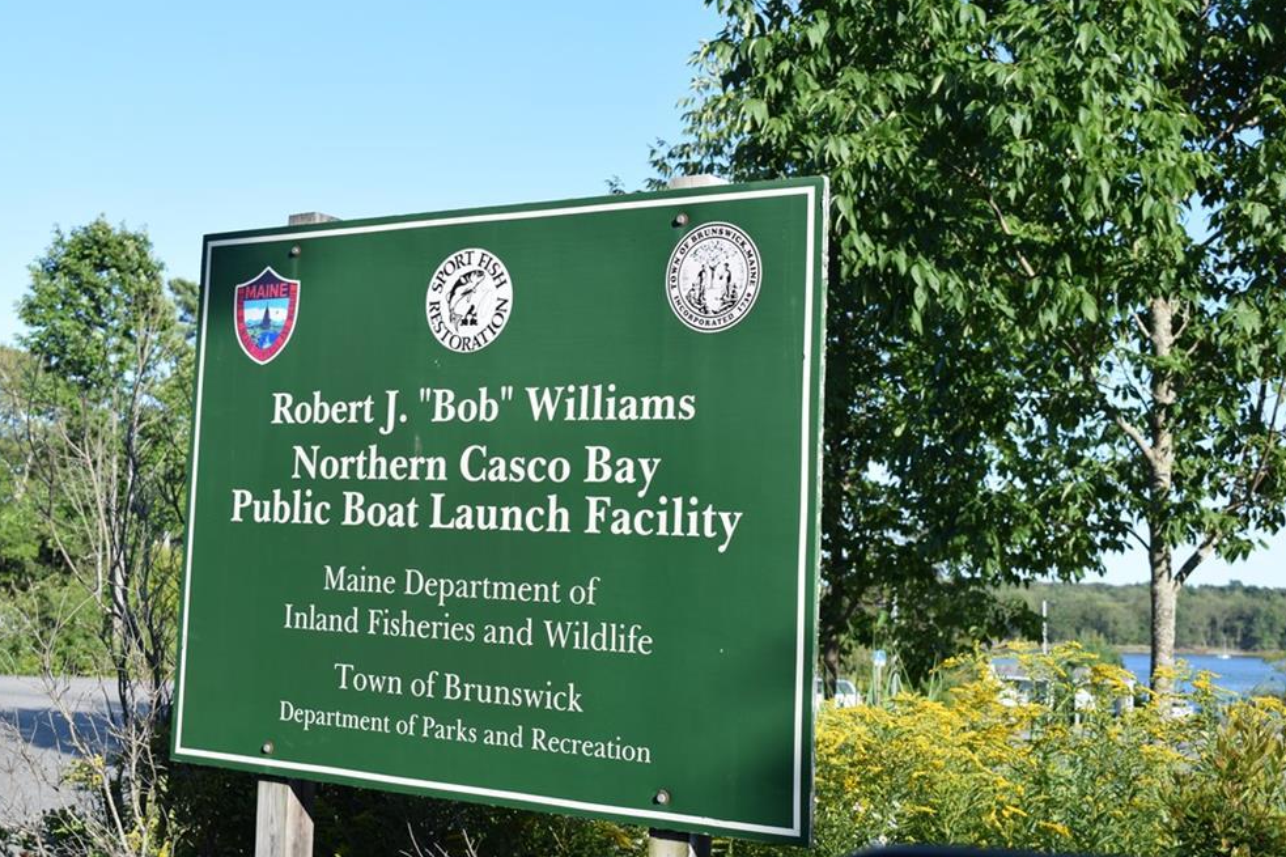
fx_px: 1786
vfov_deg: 27.0
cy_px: 425
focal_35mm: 50
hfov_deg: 39.6
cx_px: 636
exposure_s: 1/250
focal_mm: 32
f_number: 8
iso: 200
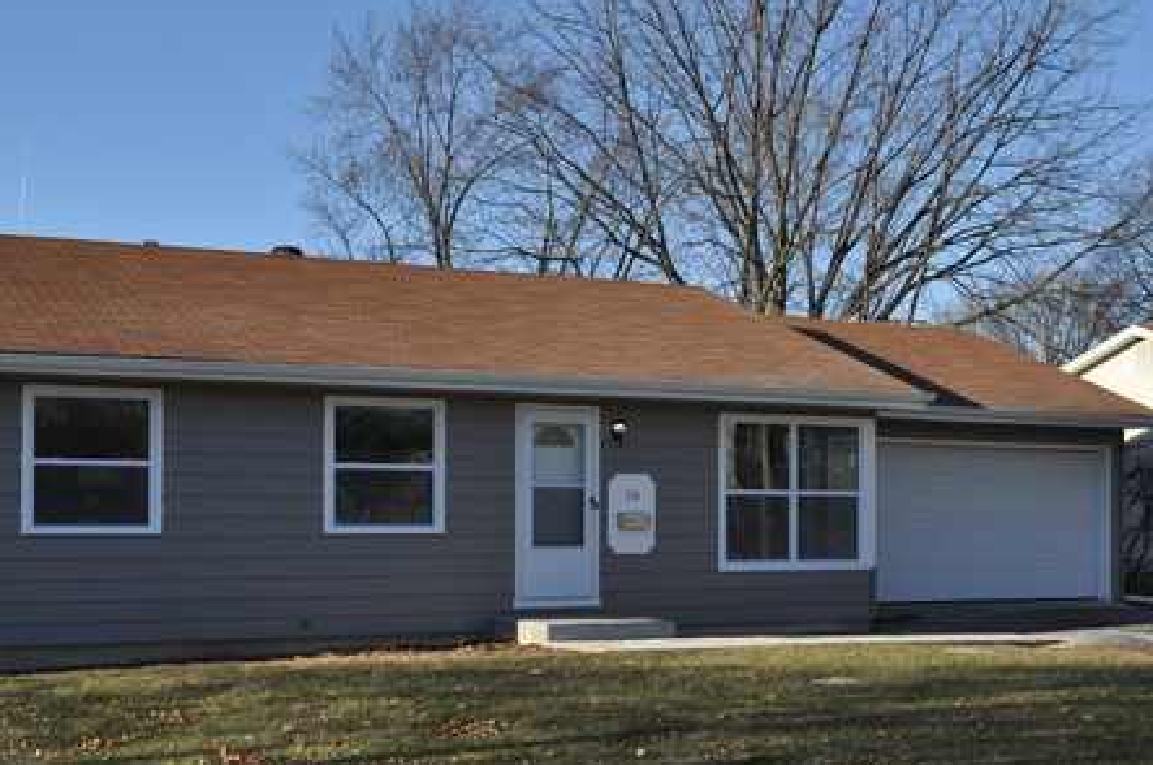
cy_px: 501
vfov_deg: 25.8
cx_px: 536
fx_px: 1663
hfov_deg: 38.2
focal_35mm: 52
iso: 800
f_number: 8
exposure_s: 1/2000
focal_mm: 24
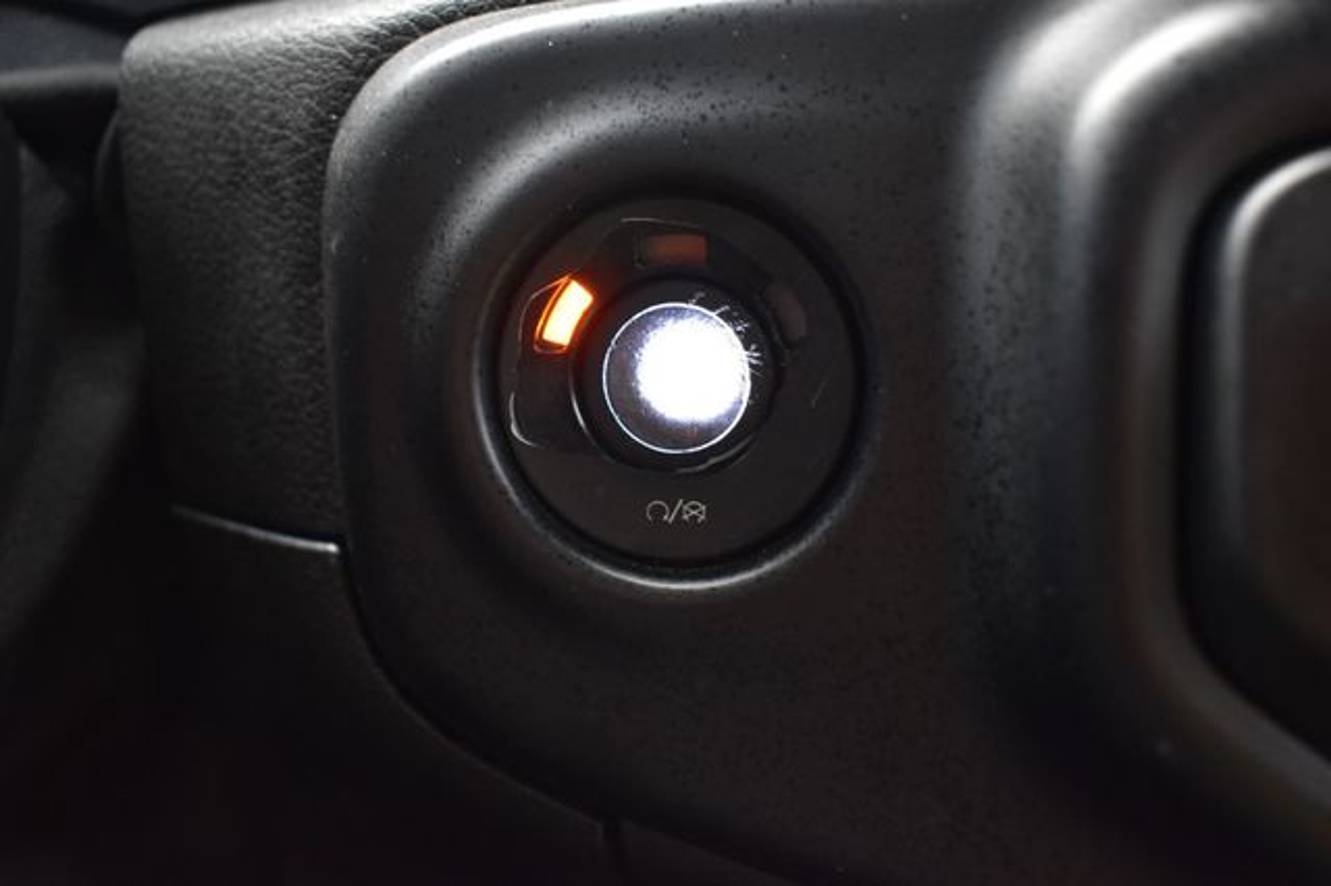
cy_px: 443
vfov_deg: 34.2
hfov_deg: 49.6
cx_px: 666
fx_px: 1441
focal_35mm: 39
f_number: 5
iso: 1600
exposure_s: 1/15
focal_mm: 26
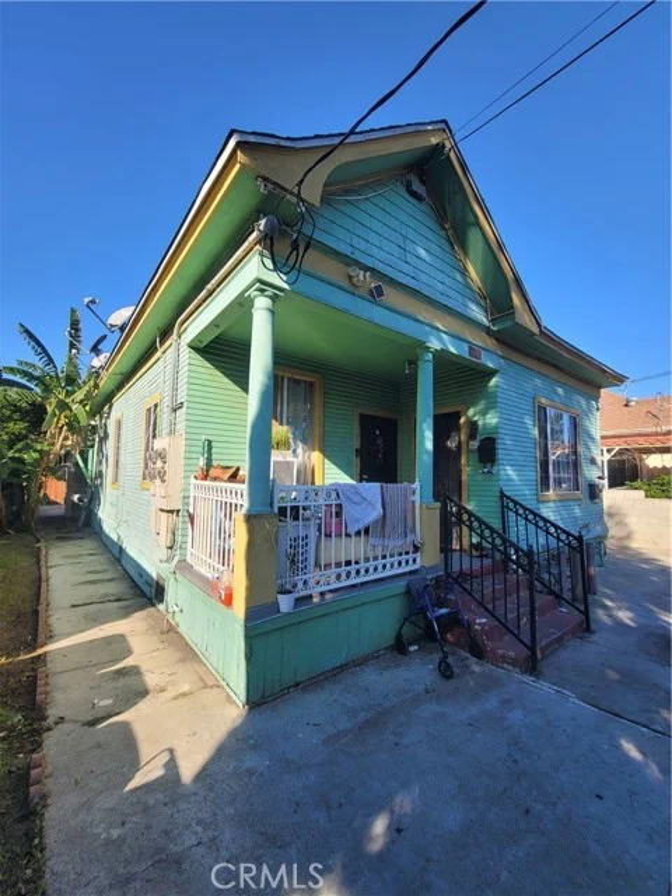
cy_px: 448
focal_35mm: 13
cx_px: 336
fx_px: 336
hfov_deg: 89.9
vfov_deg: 106.2
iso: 64
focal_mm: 2.2
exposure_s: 1/900
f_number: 2.2
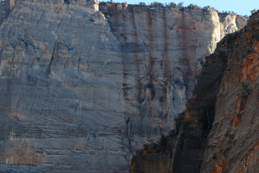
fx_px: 914
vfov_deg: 10.6
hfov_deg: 14.9
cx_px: 395
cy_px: 215
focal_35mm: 127
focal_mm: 40
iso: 250
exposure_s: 1/400
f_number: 5.6
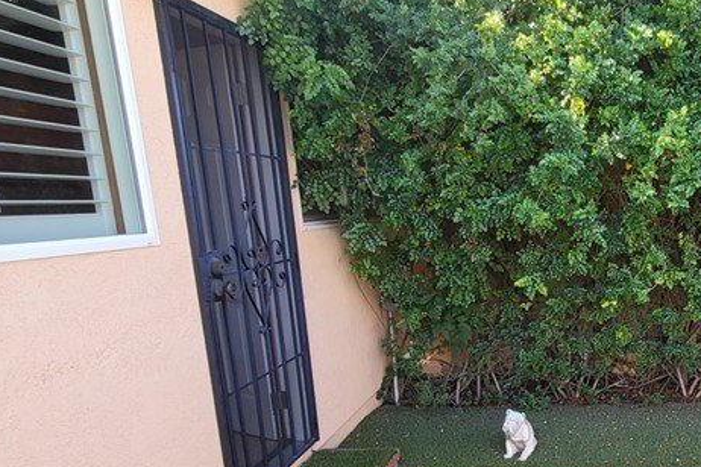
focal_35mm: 30
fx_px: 584
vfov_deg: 42.6
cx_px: 627
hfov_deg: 54.3
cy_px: 334
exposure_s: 1/120
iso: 50
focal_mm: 1.74
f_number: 2.2
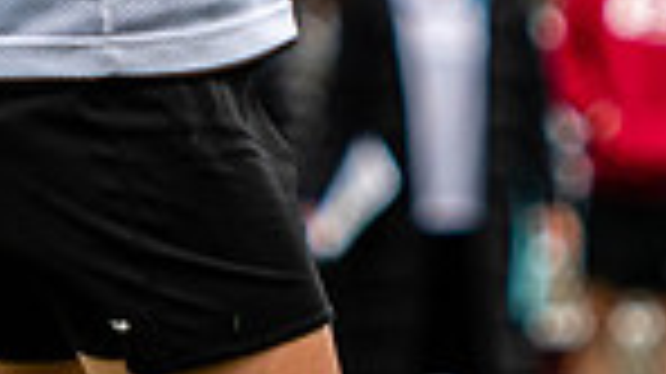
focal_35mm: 1364
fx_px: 24070
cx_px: 233
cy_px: -61
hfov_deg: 1.6
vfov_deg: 0.9
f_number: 2.8
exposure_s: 1/1250
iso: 160
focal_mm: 130
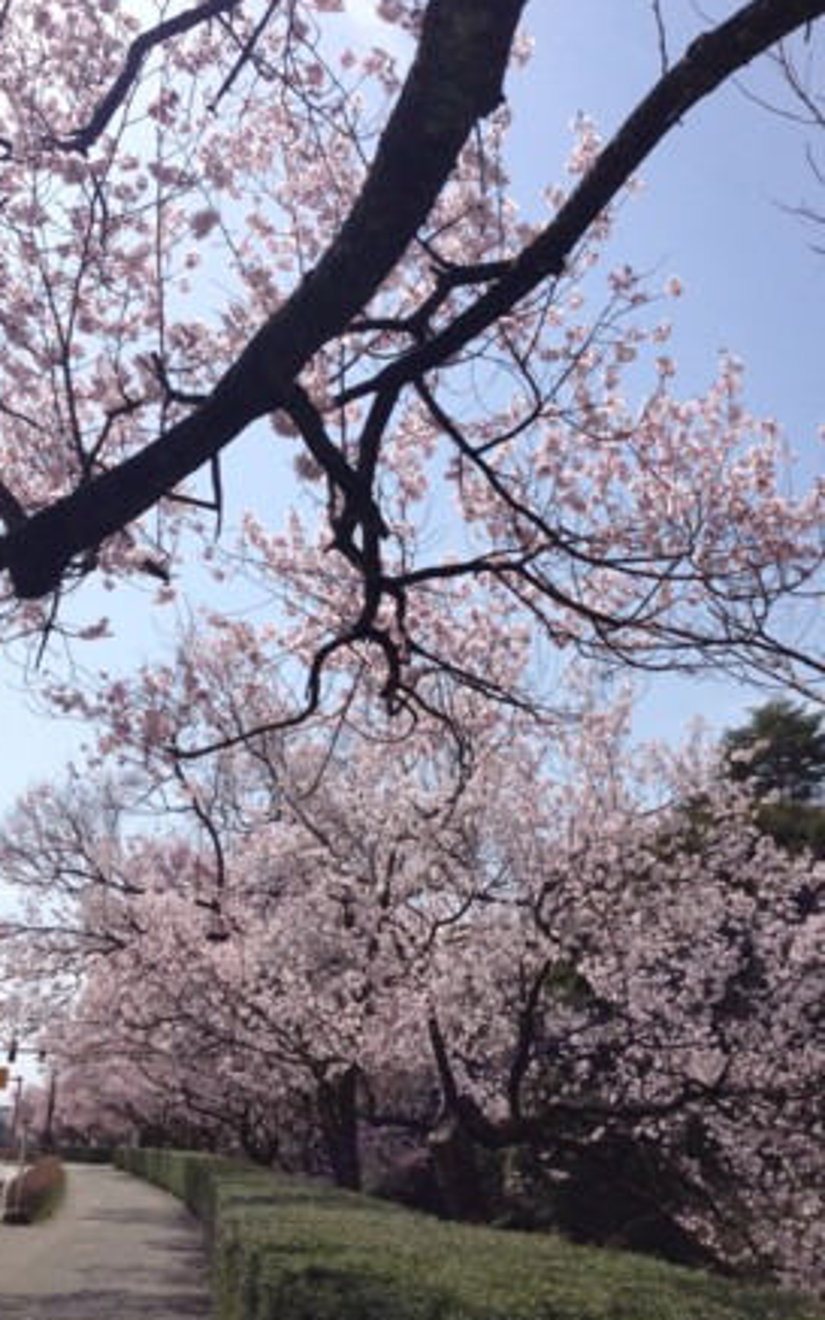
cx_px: 369
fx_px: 1296
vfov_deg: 54.0
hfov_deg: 35.3
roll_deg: +0.4
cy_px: 668
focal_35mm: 36
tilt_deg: +25.9
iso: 50
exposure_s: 1/1695
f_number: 2.4
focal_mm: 4.12
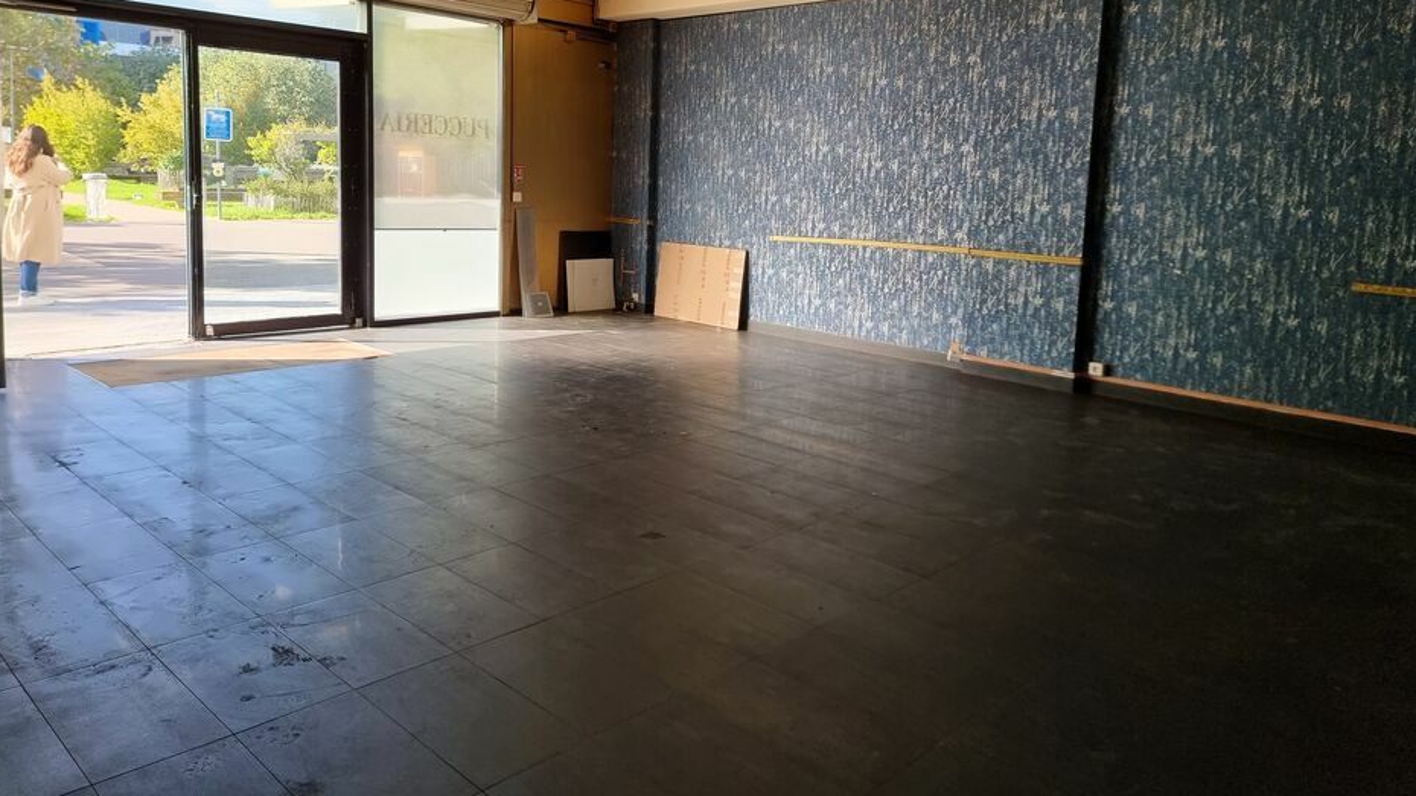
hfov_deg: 69.9
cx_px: 714
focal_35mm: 27
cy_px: 272
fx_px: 1014
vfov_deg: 42.4
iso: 50
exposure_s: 1/100
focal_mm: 6.7
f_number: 1.8
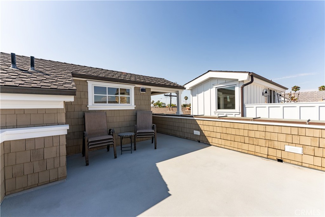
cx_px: 162
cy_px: 108
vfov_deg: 81.2
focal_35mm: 14
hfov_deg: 104.2
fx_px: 126
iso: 100
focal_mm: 14
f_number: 7.1
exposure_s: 1/640
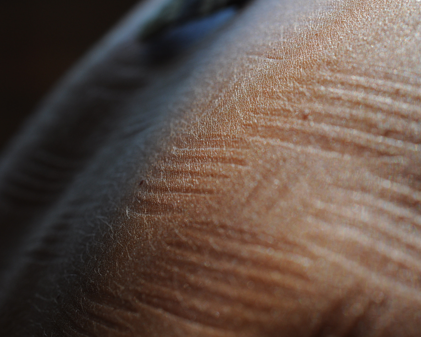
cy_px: 169
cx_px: 244
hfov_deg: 18.8
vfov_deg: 15.1
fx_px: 1271
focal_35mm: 102
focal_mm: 60
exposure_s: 1/500
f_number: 7.1
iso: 320
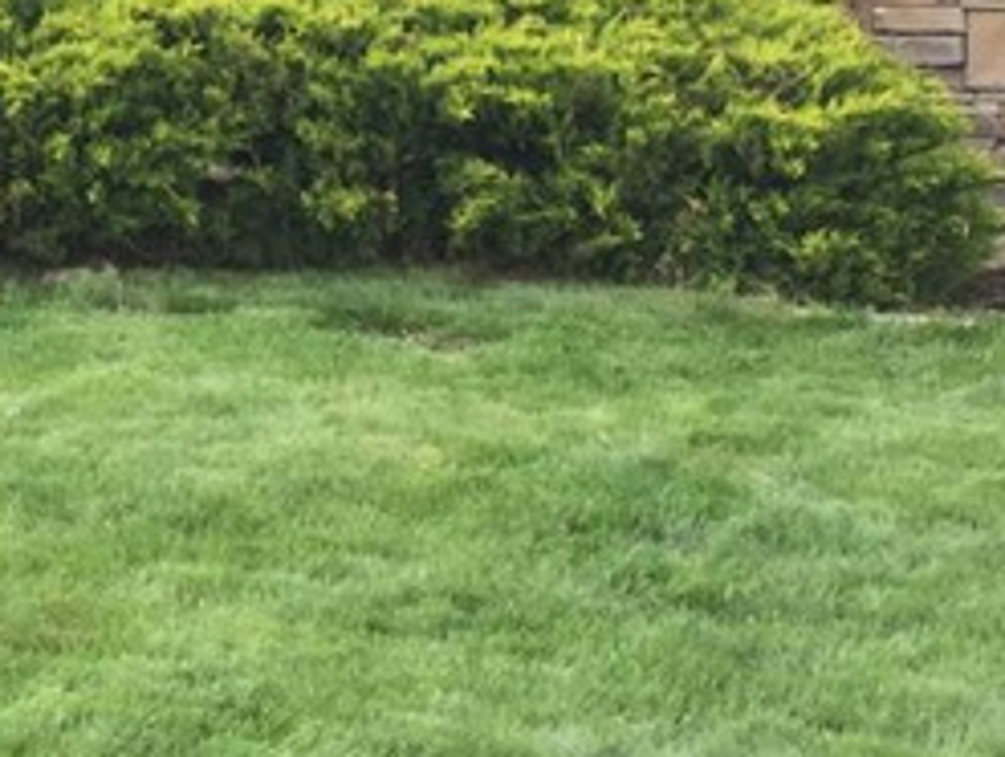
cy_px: -370
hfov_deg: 16.0
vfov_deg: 11.8
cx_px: -77
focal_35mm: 120
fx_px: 3489
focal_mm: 4.15
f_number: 2.2
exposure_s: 1/471
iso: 32
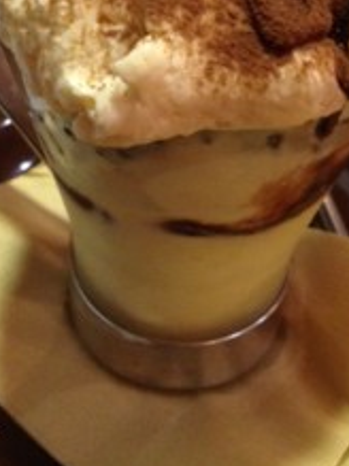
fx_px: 969
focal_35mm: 72
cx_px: 217
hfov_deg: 20.4
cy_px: 34
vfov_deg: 26.0
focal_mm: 4.28
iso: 250
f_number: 2.4
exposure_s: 1/20
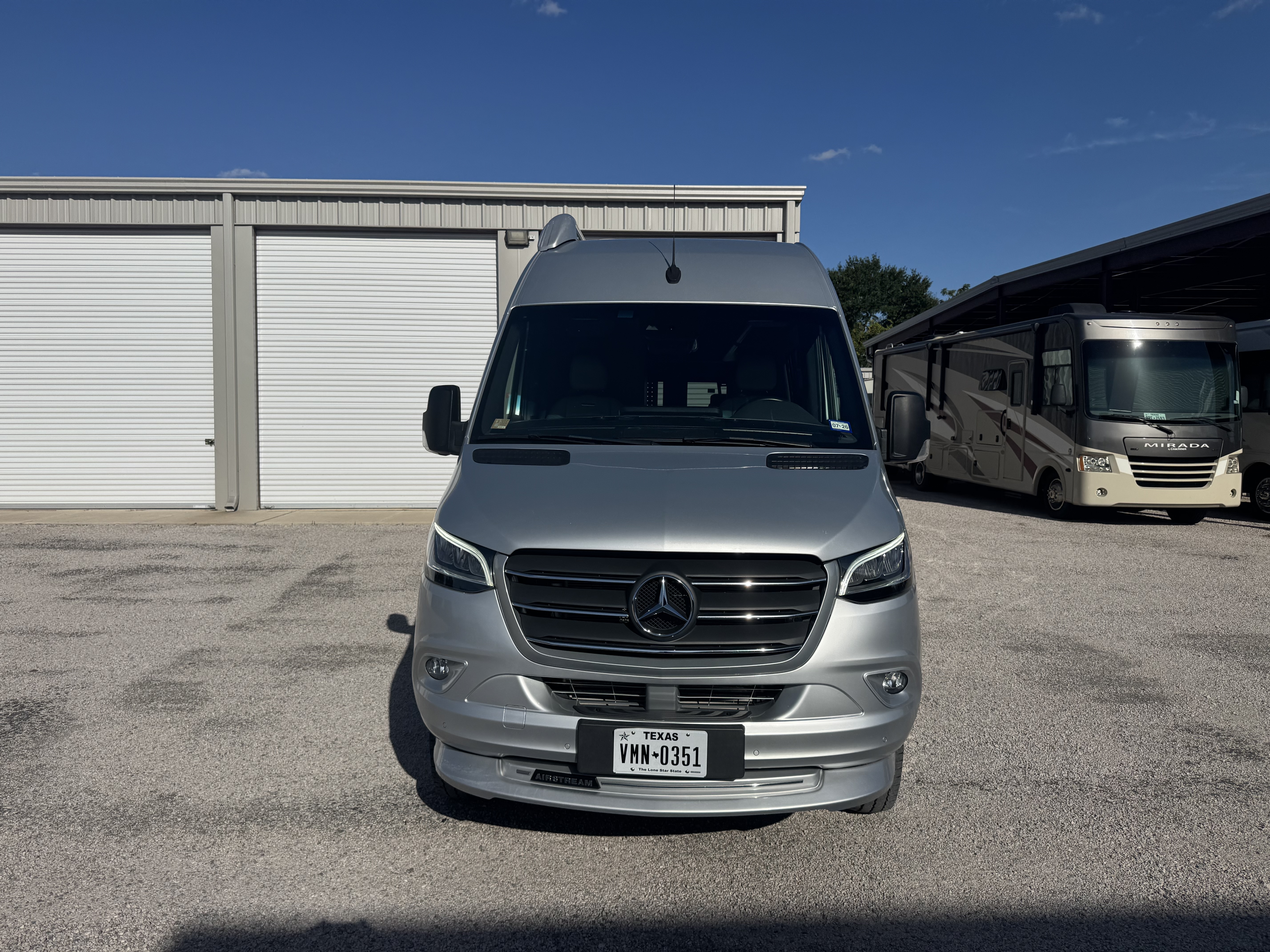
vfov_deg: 56.8
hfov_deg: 71.6
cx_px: 635
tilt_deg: +1.9
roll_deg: +0.9
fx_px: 881
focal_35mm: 24
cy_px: 476
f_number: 1.78
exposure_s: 1/12346
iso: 80
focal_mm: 6.76
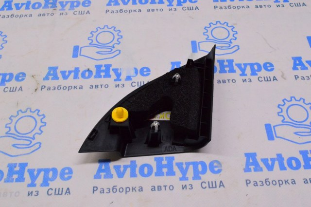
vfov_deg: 34.1
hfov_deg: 49.6
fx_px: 336
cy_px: 104
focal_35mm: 39
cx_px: 156
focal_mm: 26
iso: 6400
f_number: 25
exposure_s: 1/50
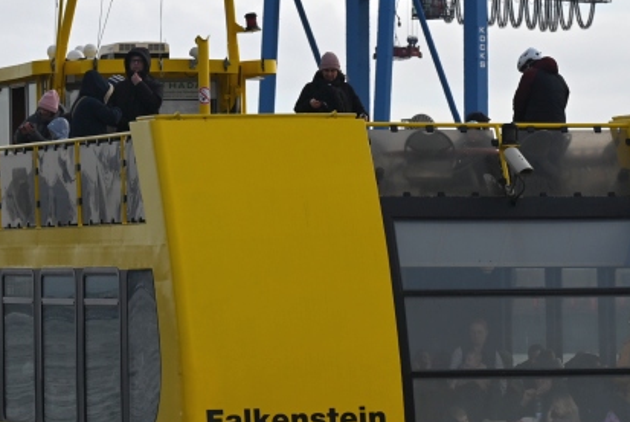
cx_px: 328
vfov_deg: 6.5
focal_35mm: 213
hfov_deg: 9.6
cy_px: 222
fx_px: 3734
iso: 100
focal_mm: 86
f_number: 7.1
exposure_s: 1/400
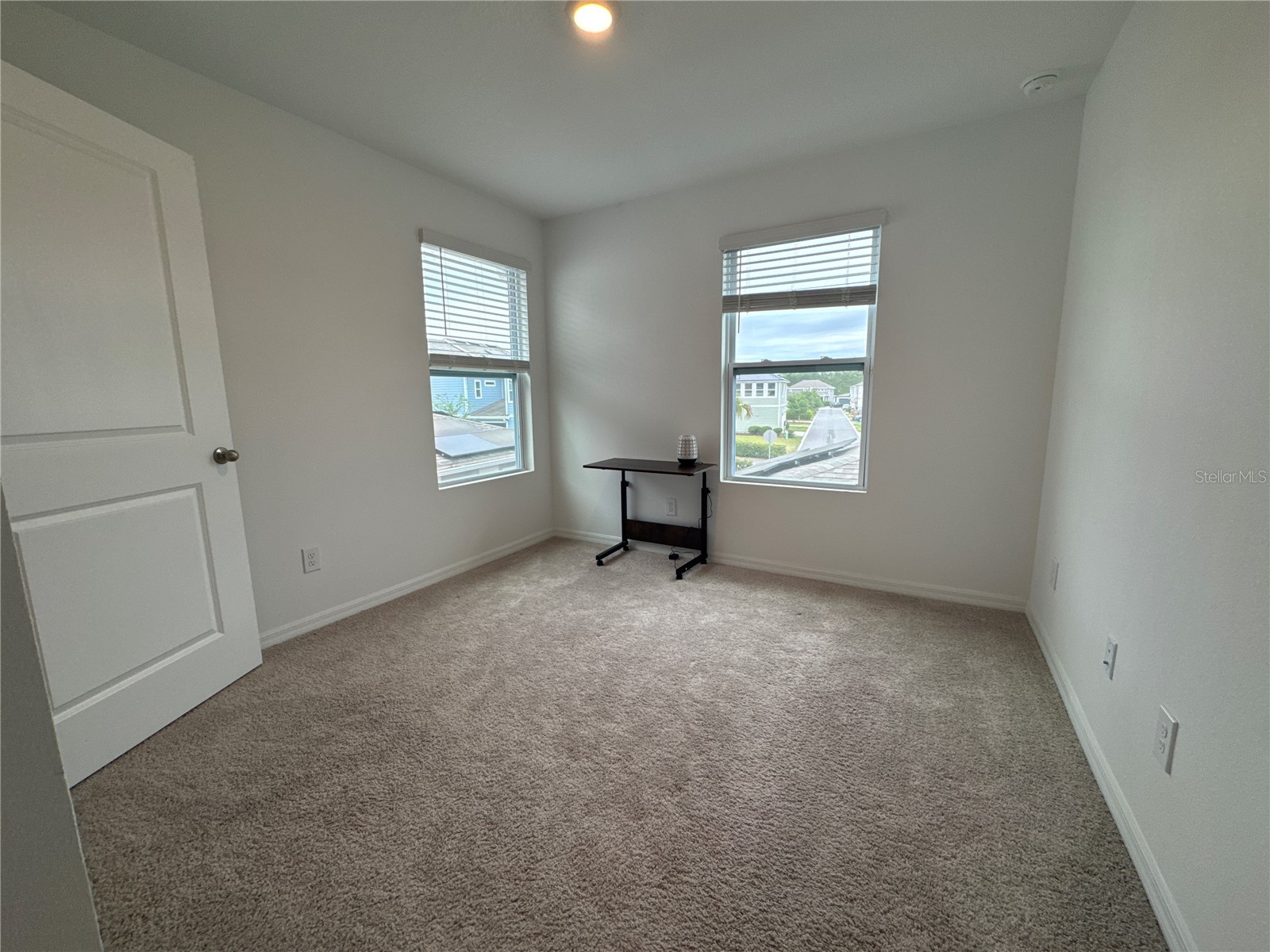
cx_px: 635
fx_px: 514
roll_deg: -0.1
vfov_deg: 85.7
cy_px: 476
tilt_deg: -9.4
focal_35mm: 14
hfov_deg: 102.1
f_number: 2.2
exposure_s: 1/120
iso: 64
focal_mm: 2.22
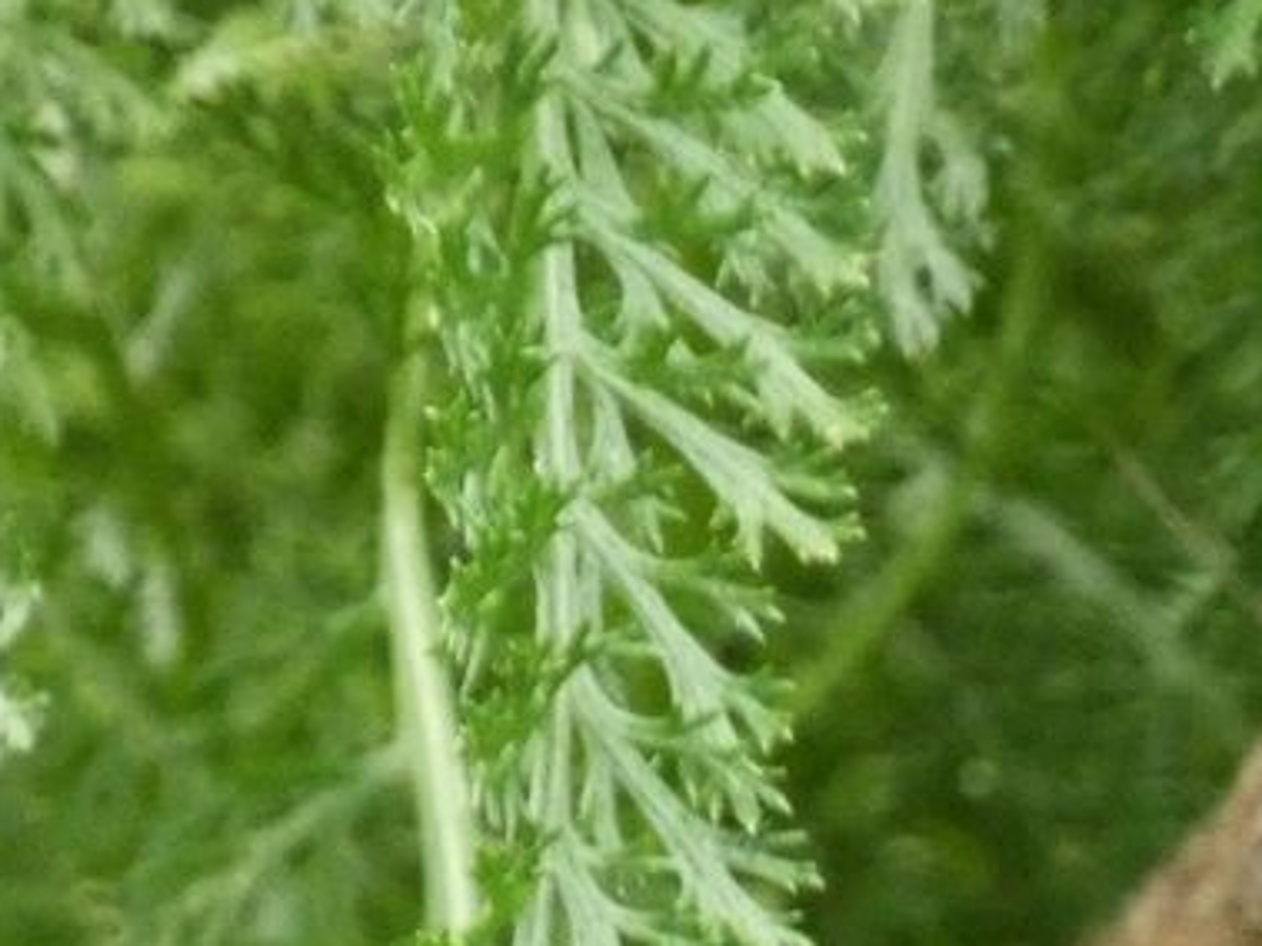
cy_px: 1006
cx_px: 1410
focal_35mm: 1615
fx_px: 58860
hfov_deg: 1.2
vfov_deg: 0.9
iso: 1000
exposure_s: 1/100
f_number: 5.6
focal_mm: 128.4
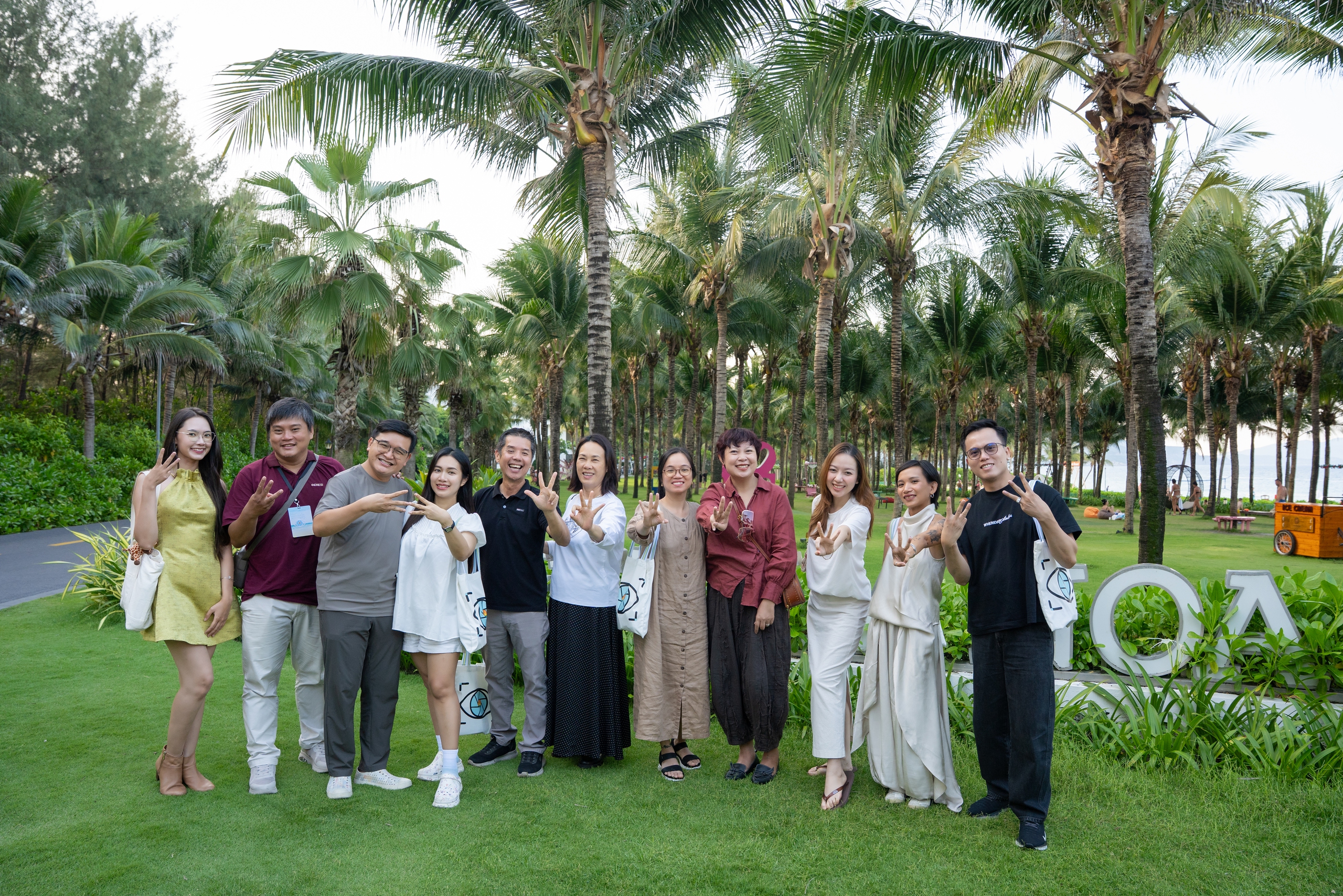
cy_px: 448
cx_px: 672
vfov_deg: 50.6
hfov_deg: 70.6
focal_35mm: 25
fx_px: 948
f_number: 4.5
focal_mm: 25.4
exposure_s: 1/200
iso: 500
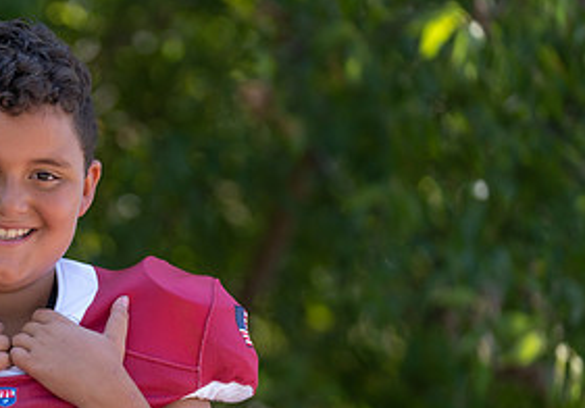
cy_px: 341
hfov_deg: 7.7
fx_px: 4352
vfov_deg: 5.4
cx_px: -20
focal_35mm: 264
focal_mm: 121
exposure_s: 1/320
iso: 80
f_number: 2.8
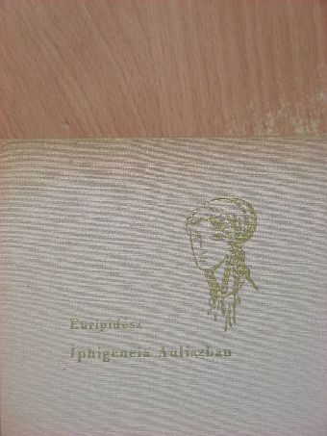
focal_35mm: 128
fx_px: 1611
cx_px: 164
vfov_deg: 15.4
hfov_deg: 11.6
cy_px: 218
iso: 100
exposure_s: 1/41.3
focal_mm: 21.3
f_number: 3.5
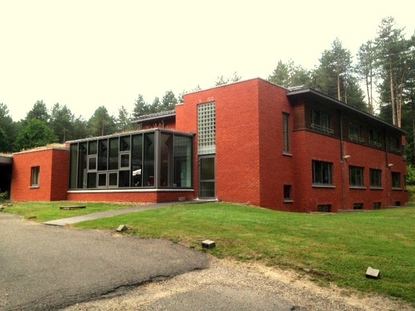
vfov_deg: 39.7
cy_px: 152
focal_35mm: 36
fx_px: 432
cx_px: 212
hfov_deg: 51.3
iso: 50
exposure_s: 1/800
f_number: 2.4
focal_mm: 4.28
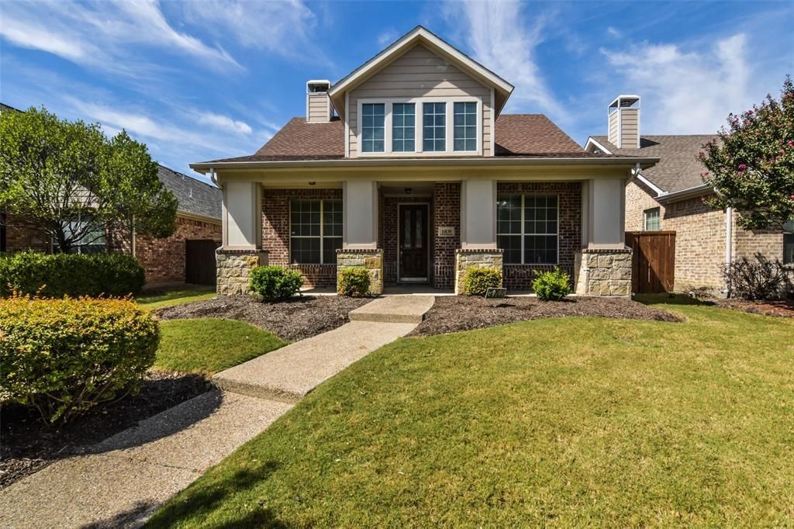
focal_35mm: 16
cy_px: 264
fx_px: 364
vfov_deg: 72.0
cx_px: 397
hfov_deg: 95.0
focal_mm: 11
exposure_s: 1/160
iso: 250
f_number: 16
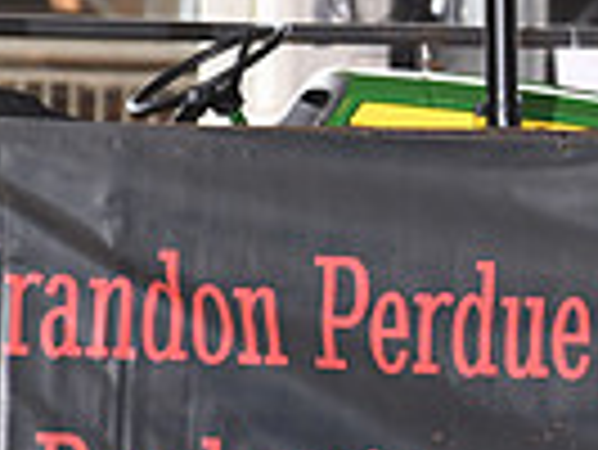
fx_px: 23239
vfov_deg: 1.1
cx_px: 1232
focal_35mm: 1344
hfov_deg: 1.5
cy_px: 380
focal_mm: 320
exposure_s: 1/250
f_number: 5.6
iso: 1000
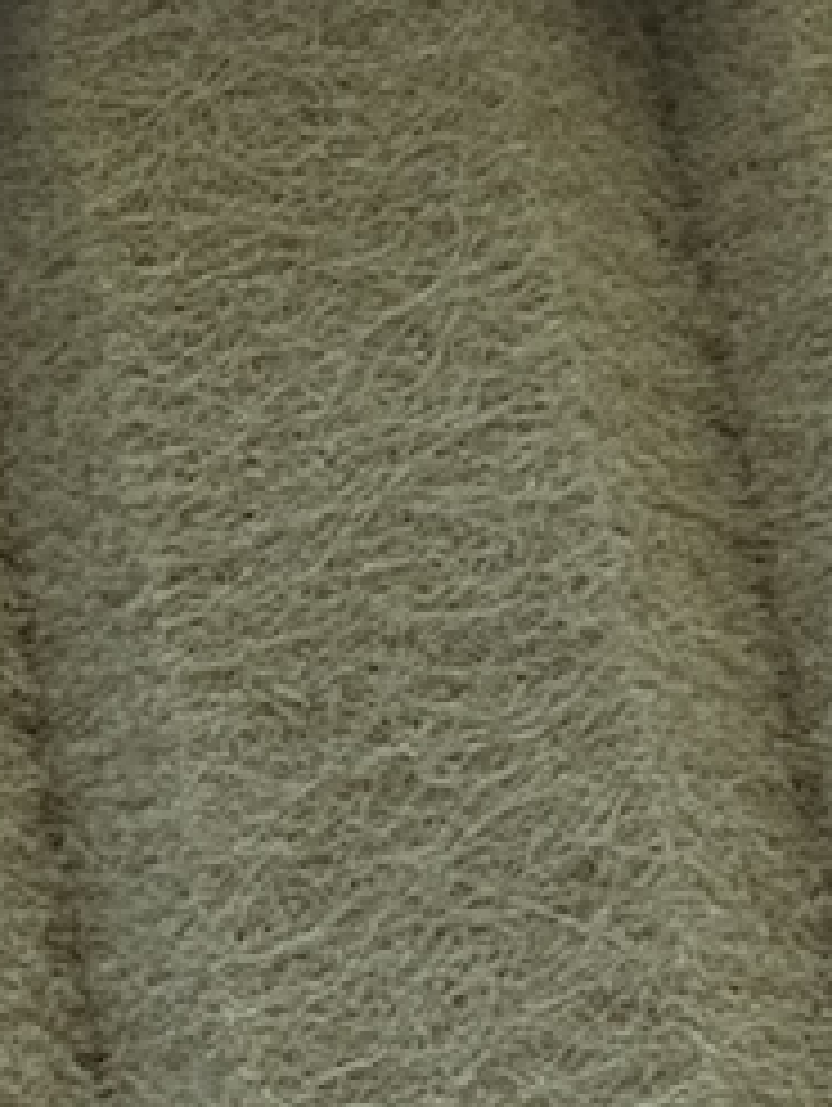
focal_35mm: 370
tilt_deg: -52.6
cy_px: -1384
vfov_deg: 5.2
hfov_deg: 3.9
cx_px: 2163
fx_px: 11837
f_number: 1.78
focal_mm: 6.76
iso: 64
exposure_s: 1/179
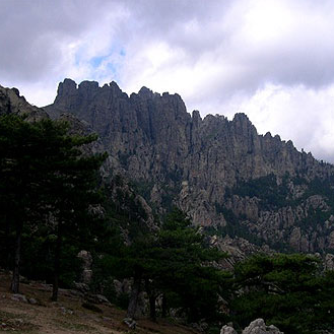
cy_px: 171
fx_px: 502
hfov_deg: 36.7
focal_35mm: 46
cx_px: 186
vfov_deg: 36.8
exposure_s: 1/196
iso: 100
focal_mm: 8
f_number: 7.6
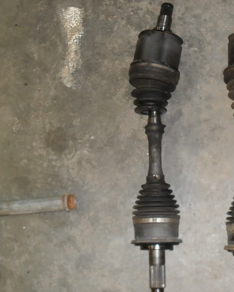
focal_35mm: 58
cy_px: 135
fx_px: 502
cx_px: 190
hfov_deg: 25.7
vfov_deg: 32.4
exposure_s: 1/45
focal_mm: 6.3
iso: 200
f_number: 3.2
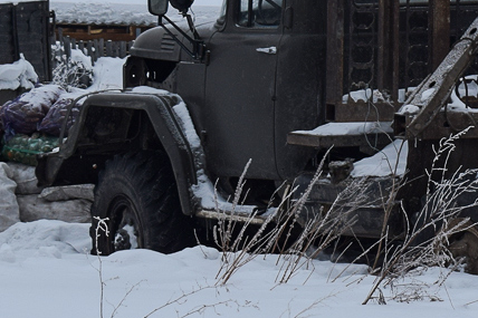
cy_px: -50
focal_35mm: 231
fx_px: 3071
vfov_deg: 5.9
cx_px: 500
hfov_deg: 8.8
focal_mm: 55
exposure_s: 1/320
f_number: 9
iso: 200
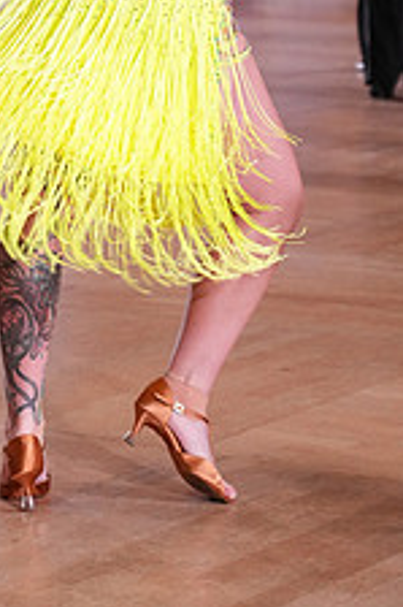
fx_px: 2792
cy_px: -149
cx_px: -118
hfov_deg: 8.2
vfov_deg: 12.1
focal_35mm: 166
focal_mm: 64
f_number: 4
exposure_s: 1/500
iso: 2500
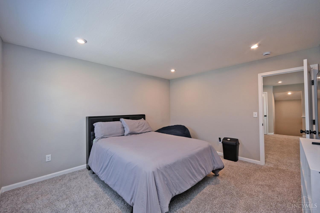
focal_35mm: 14
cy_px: 106
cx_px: 160
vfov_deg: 81.2
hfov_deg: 104.3
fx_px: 124
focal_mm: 14
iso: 280
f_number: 4
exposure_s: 1/60
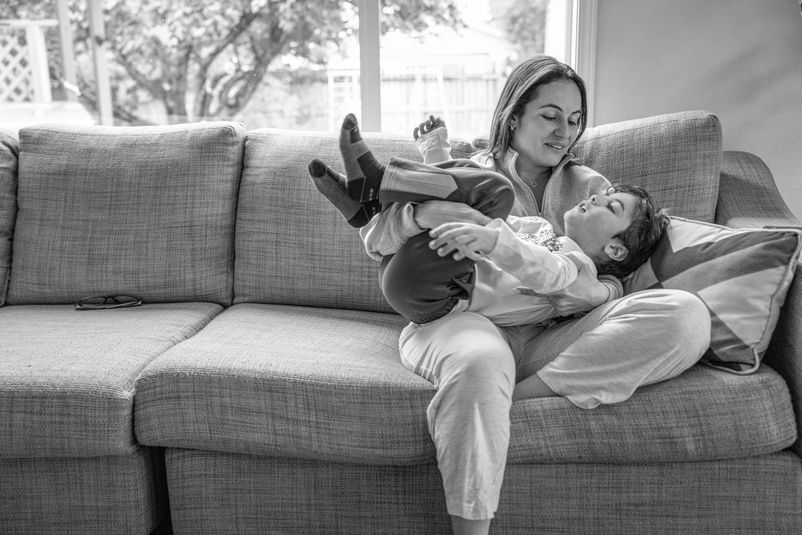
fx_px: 847
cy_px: 268
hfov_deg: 50.7
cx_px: 401
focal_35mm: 38
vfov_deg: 35.1
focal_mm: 38
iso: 2000
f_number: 2.8
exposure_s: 1/160
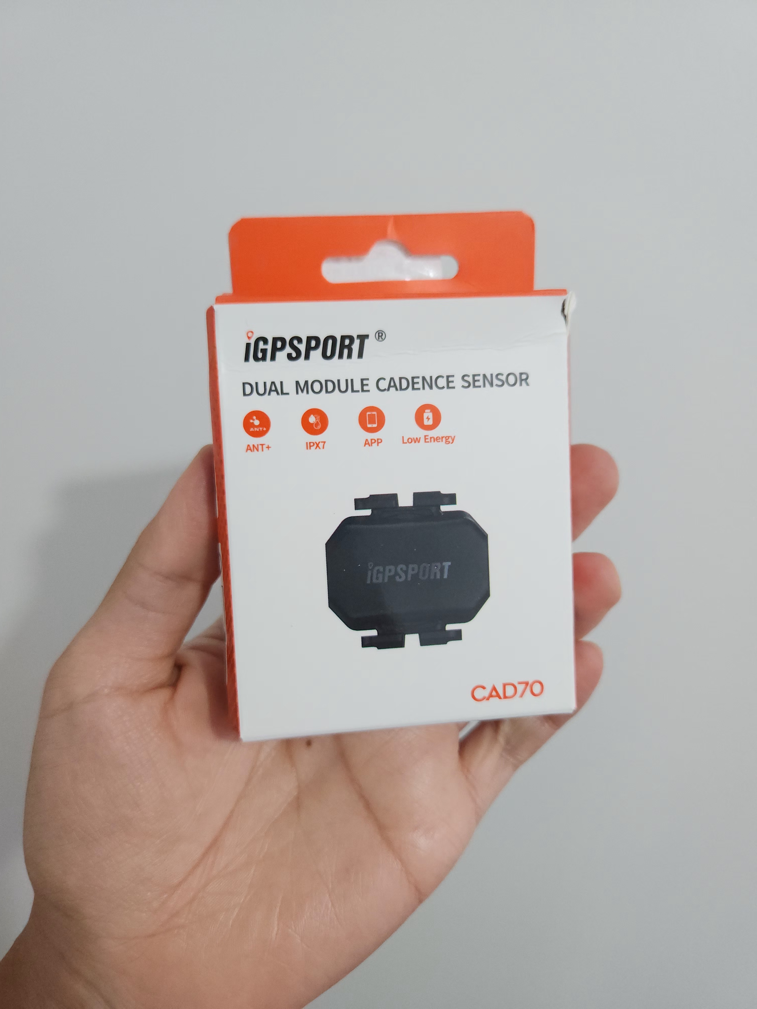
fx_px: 671
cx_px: 378
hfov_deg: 58.9
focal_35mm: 23
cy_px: 504
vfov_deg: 73.9
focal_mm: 5.4
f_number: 1.8
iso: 250
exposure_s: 1/100
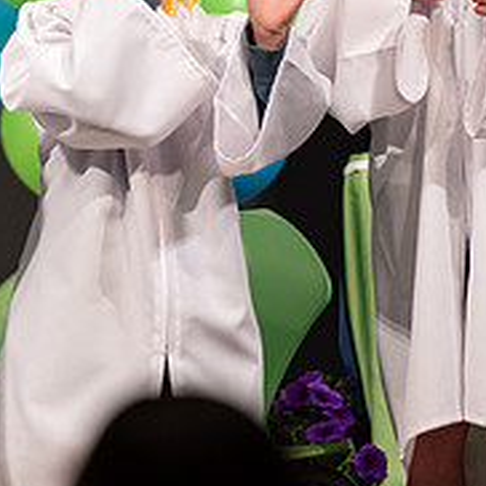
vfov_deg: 3.0
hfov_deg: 3.0
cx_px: 63
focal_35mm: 592
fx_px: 9403
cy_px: -27
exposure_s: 1/400
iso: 500
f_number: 2.8
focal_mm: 200
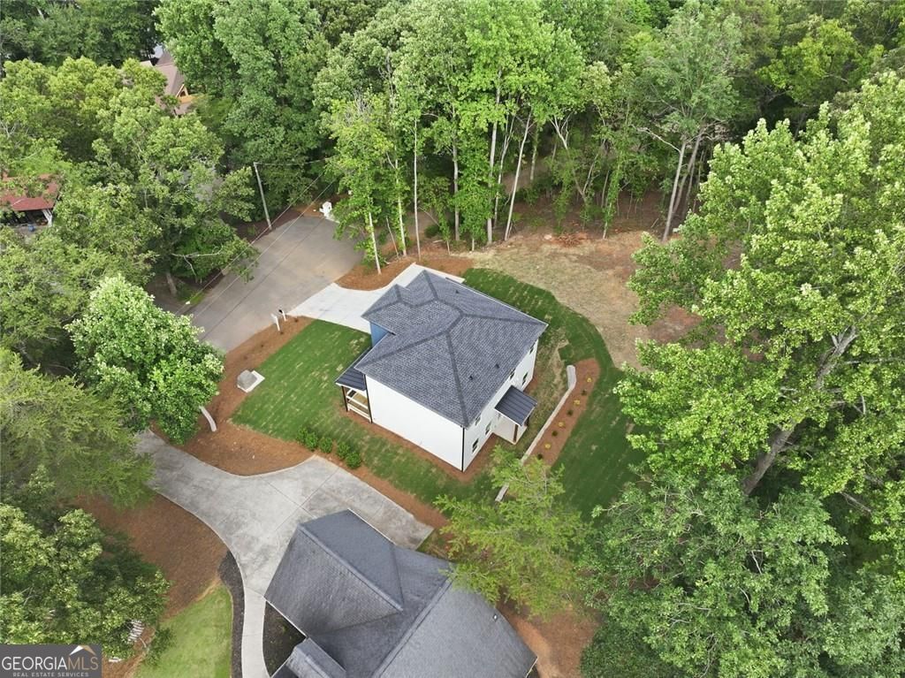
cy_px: 339
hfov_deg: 71.6
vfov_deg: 56.8
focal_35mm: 24
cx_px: 452
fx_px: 627
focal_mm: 12.3
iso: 100
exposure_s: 1/240
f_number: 5
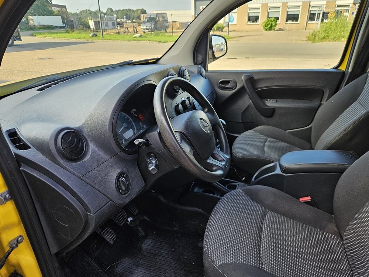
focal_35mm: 23
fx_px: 245
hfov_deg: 73.9
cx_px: 184
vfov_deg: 58.9
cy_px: 138
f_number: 1.8
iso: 50
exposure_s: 1/194
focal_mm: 5.4
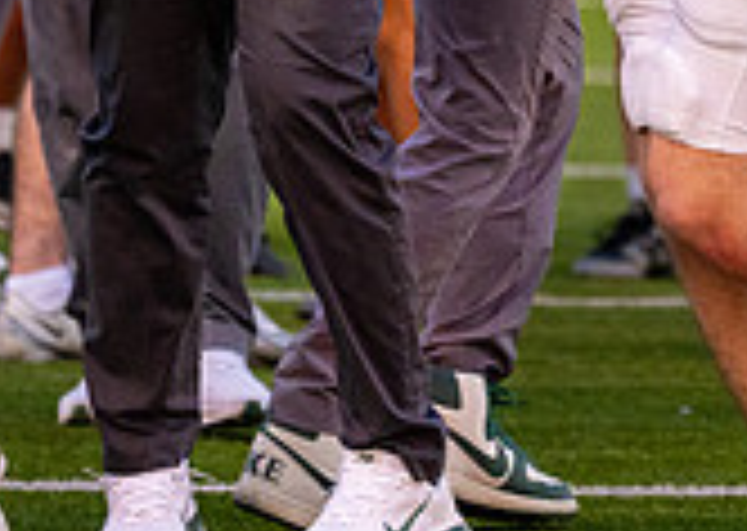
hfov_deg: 2.6
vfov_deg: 1.9
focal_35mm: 774
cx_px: 257
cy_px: -462
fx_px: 16394
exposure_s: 1/2000
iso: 1250
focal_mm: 159
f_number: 2.8
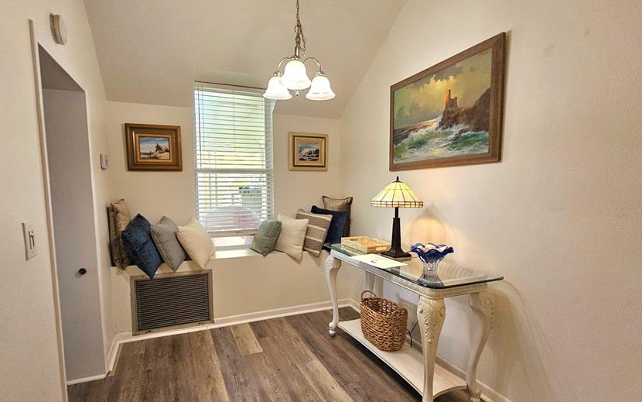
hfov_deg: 94.2
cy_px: 224
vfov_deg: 67.8
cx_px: 299
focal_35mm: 17
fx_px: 297
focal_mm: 2.2
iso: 160
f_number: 2.2
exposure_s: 1/60.2
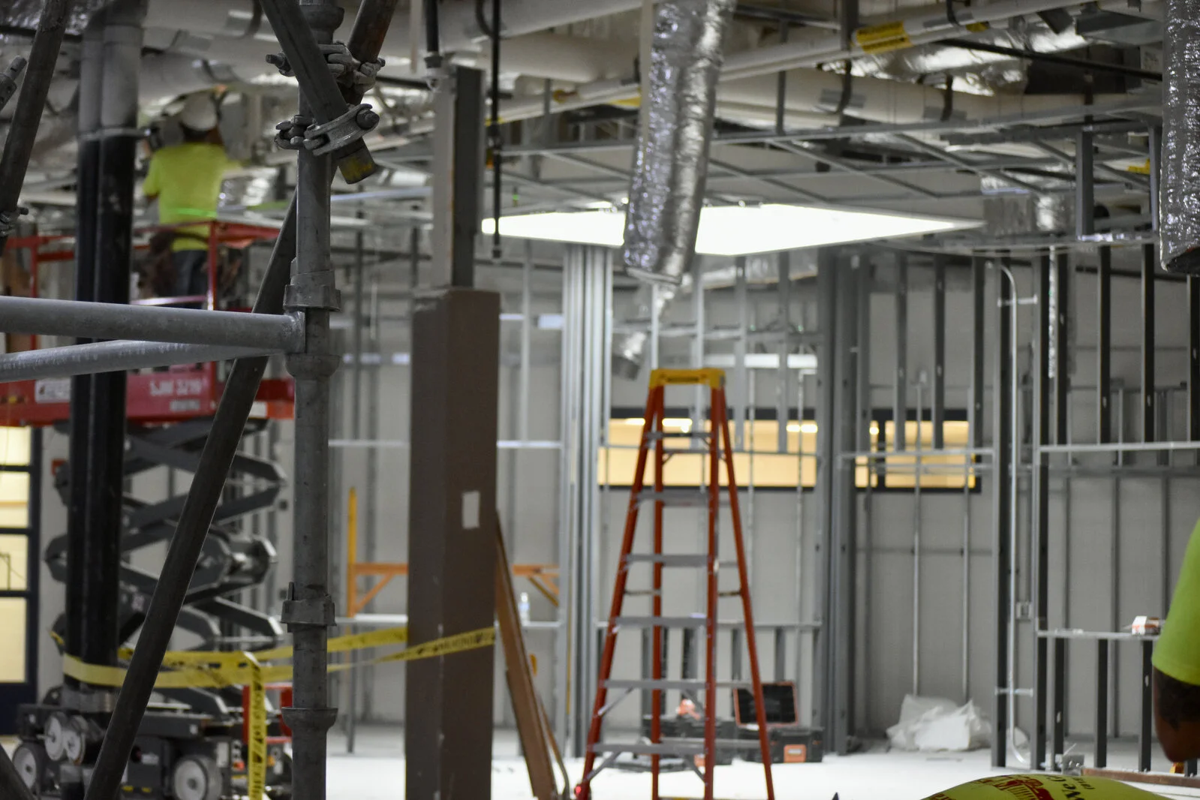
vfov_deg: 16.6
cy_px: 400
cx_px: 600
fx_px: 2750
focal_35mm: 82
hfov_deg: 24.6
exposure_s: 1/60
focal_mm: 55
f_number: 4
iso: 2000
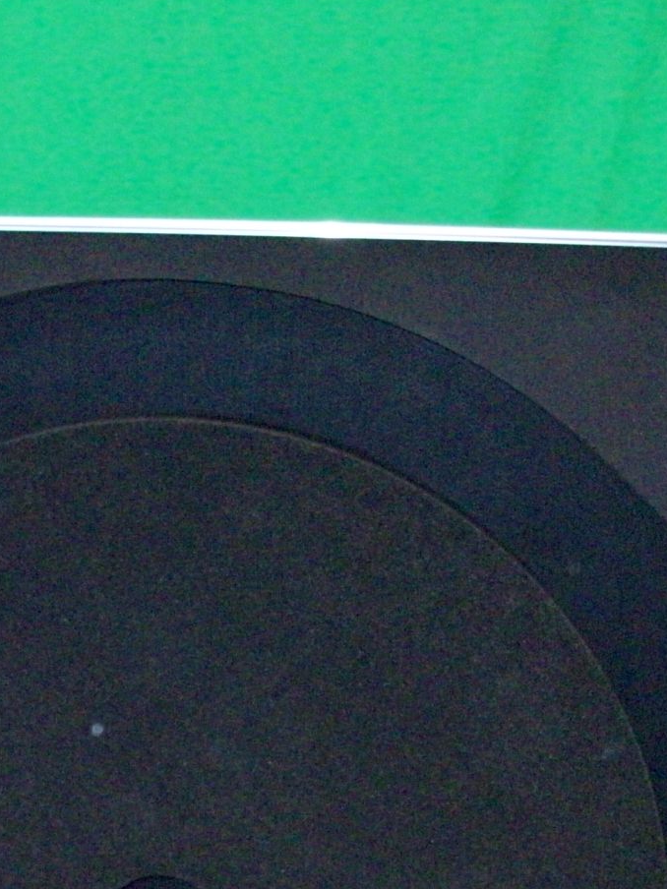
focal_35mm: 77
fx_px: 1978
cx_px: 167
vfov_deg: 24.4
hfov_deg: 19.0
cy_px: 858
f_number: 2.8
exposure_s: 1/60
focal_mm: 5.7
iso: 320
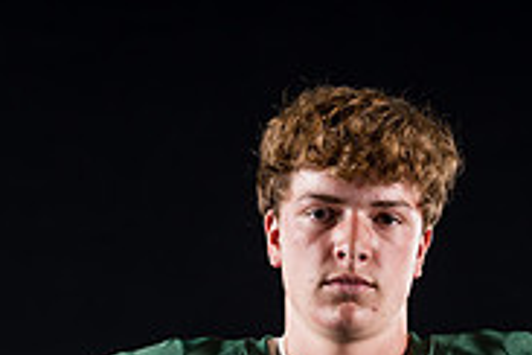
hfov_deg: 9.3
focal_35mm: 222
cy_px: 511
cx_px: 294
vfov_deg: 6.1
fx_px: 3280
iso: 200
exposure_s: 1/160
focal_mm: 70
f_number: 4
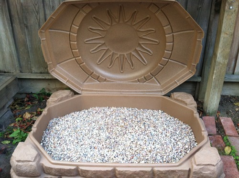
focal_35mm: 35
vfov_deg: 40.6
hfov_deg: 52.7
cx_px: 120
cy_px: 89
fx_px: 241
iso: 100
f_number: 2.8
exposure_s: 1/60
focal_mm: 3.85
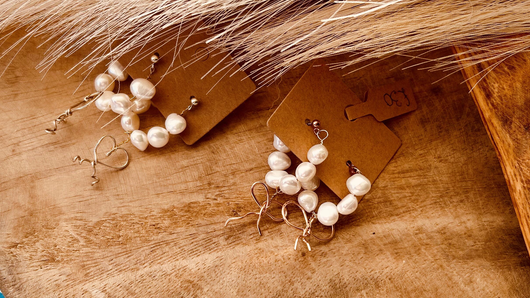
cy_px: 126
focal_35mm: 29
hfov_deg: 66.1
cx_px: 265
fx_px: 408
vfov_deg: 40.1
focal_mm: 5.7
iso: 40
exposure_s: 1/172
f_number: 1.5
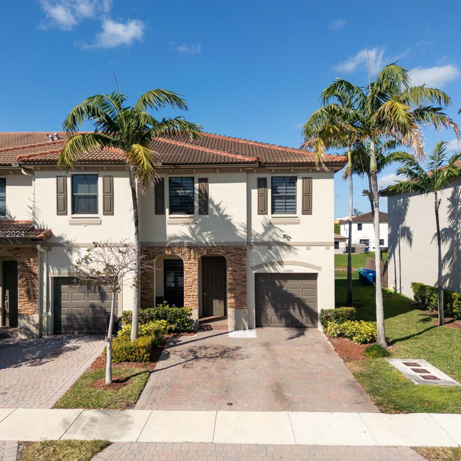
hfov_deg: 55.6
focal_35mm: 29
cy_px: 235
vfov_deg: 55.6
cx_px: 214
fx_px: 437
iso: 160
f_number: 1.7
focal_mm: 6.72
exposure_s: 1/5000
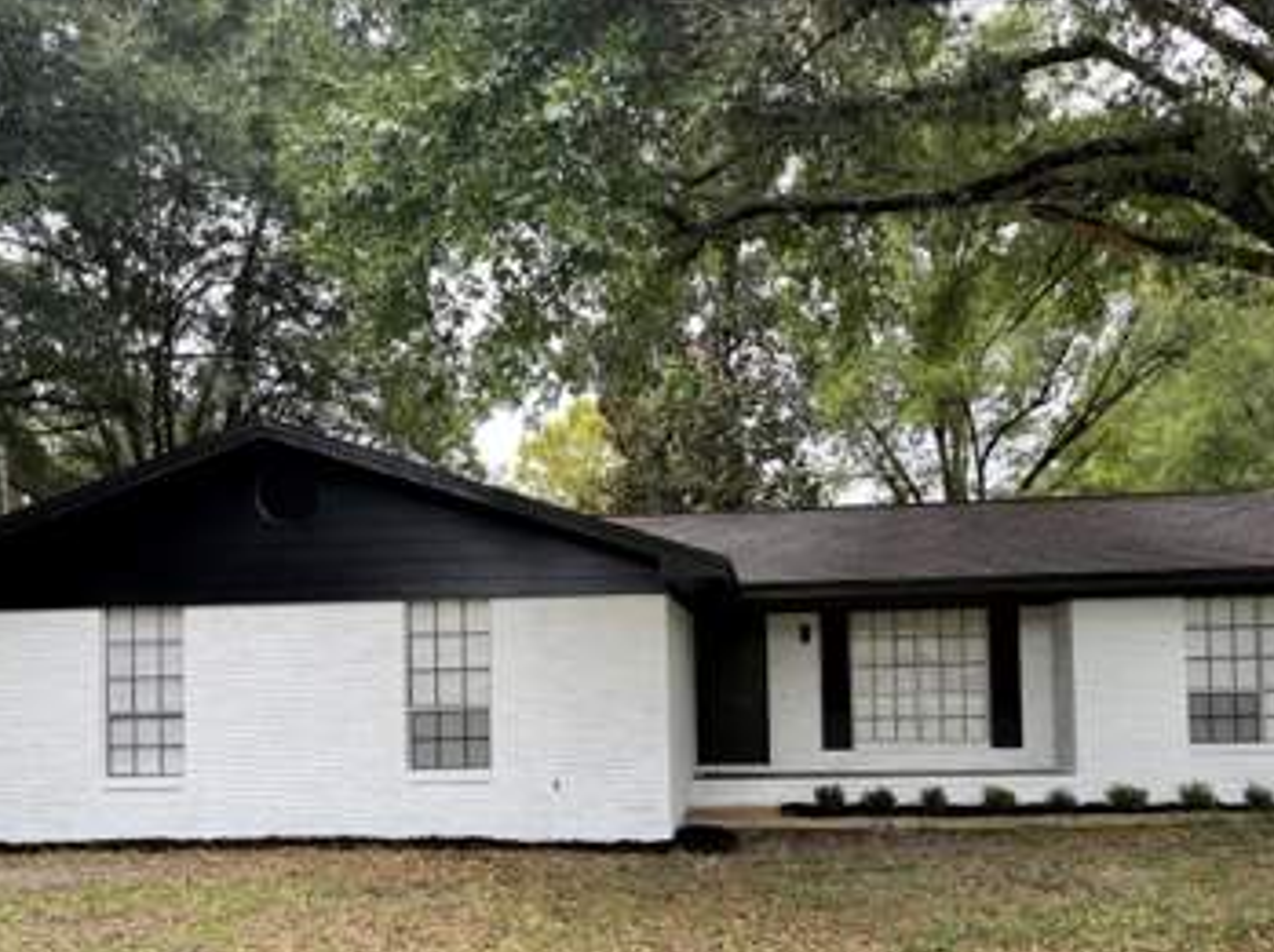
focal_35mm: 33
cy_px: 644
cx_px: 664
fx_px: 1213
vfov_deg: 42.2
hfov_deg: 55.4
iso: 80
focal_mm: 6.76
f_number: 1.78
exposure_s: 1/654
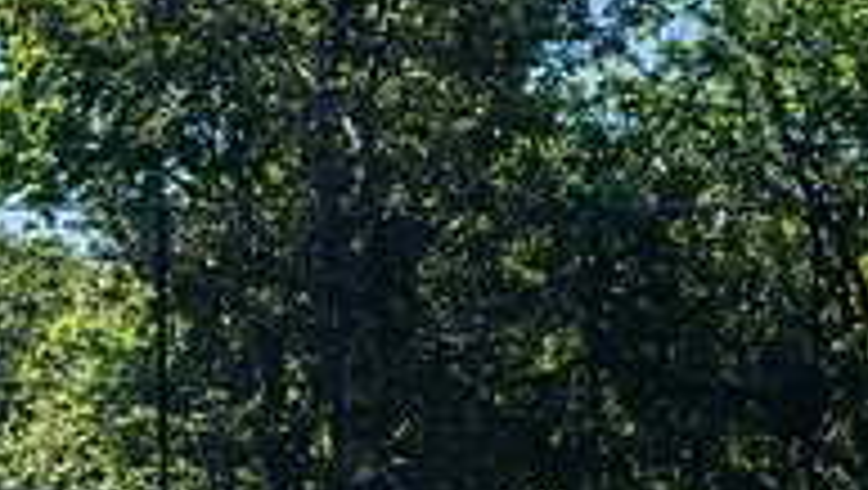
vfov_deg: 10.5
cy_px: 838
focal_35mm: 110
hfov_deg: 19.4
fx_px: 2534
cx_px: 360
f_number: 4
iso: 200
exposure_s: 1/2000
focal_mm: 35
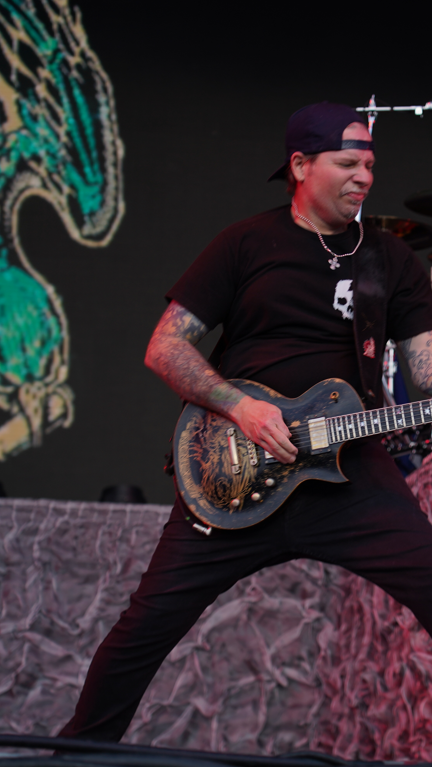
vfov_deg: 20.2
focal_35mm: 106
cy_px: 384
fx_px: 2158
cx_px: 360
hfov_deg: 11.4
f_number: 4
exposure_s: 1/125
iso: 125
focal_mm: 67
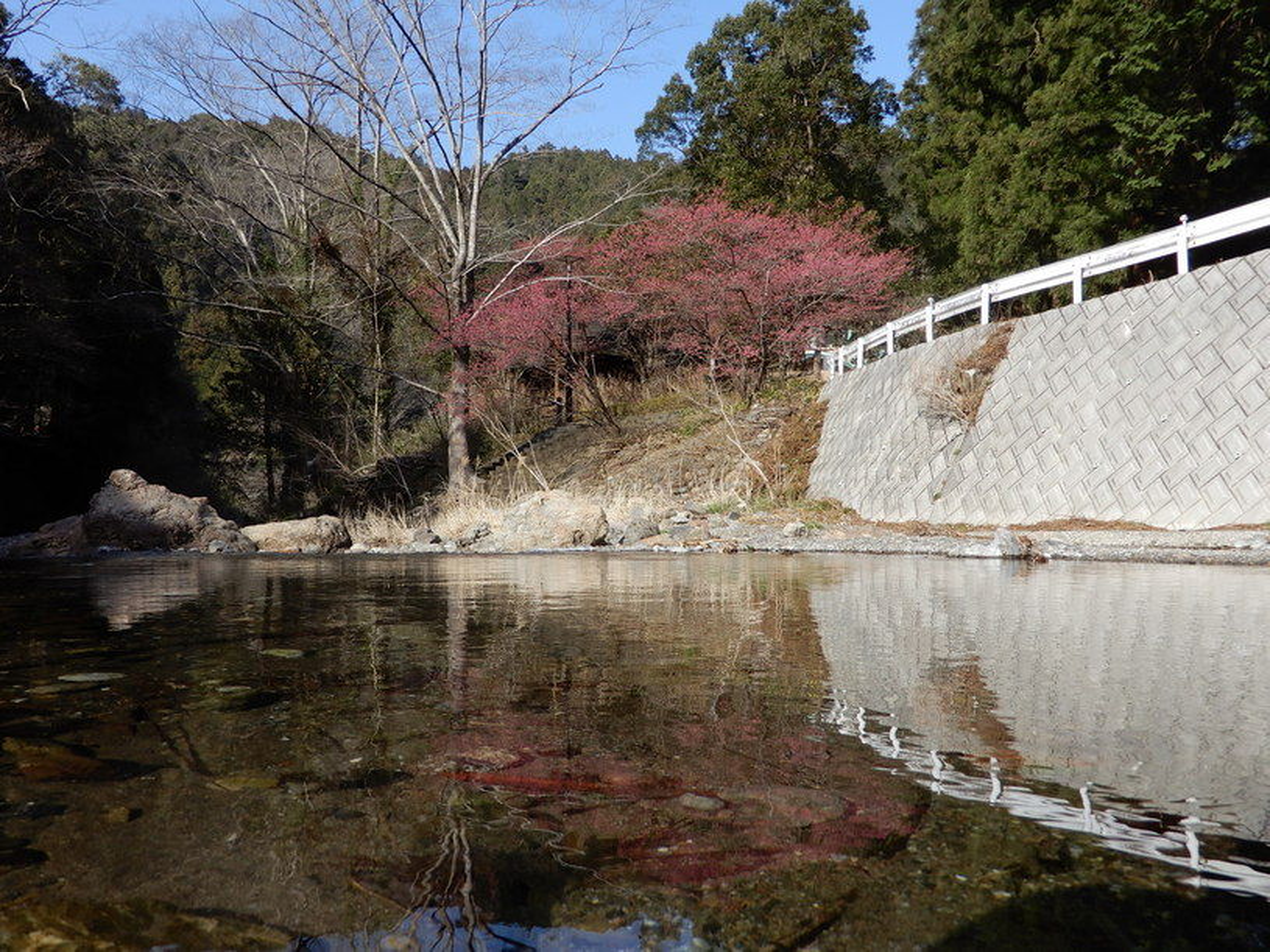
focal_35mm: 35
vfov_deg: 40.7
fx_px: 1284
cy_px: 476
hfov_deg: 52.6
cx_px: 635
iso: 80
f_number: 4
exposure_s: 1/640
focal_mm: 6.2
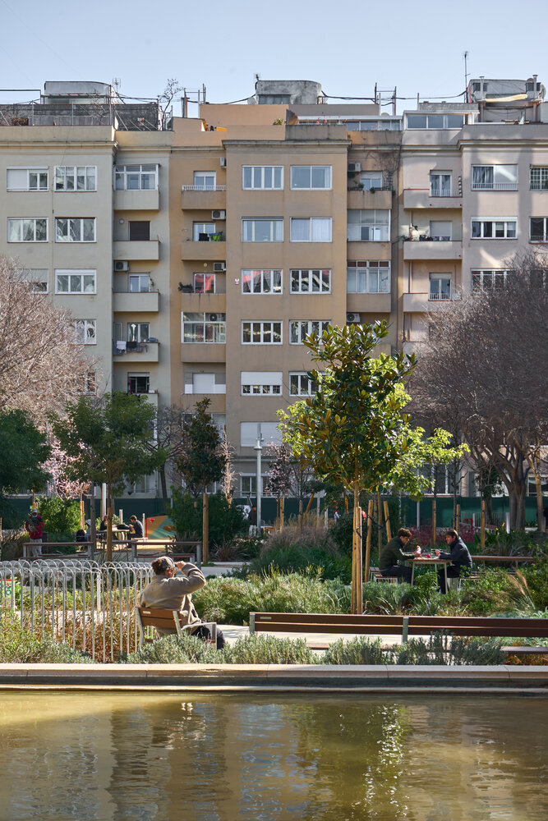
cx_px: 274
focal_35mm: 70
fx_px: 1598
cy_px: 410
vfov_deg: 28.8
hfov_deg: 19.5
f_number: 11
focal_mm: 70
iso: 200
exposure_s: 1/200
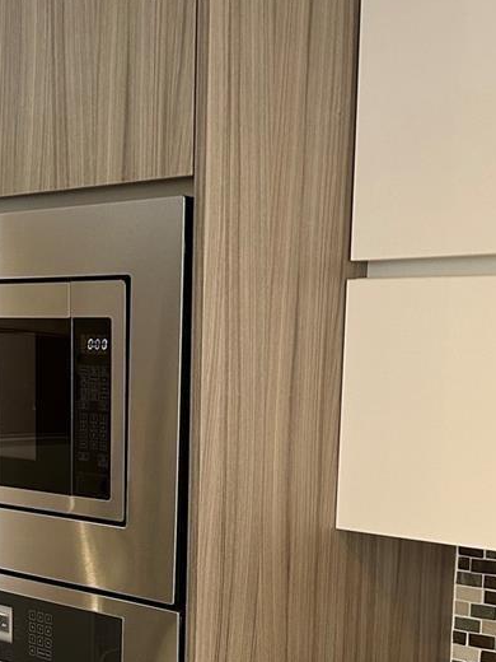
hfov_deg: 24.4
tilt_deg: -9.5
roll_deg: -0.5
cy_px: 573
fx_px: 1146
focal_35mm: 60
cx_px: 261
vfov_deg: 31.0
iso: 160
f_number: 1.5
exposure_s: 1/60
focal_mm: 5.7
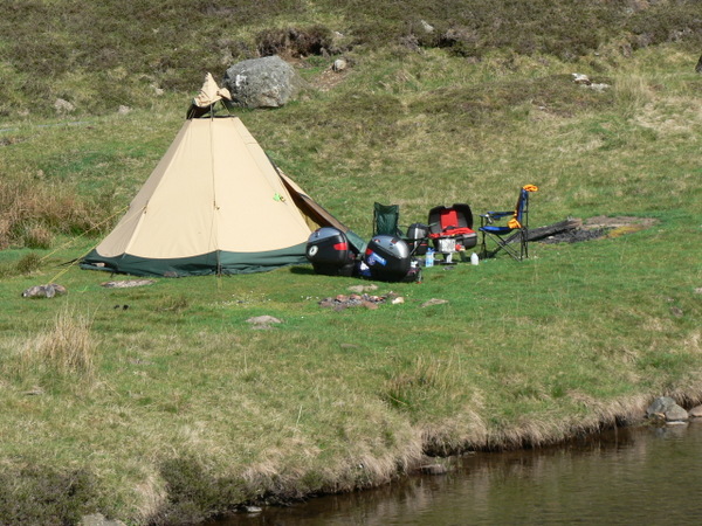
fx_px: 3326
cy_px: 263
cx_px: 351
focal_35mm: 164
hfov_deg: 12.0
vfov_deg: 9.1
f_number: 4.5
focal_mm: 27.4
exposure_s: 1/320
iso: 80
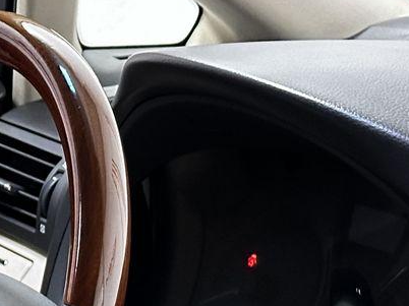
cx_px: -132
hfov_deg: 11.2
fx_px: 2031
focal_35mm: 172
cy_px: 474
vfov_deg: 8.4
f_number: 1.78
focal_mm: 6.86
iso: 500
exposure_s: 1/33
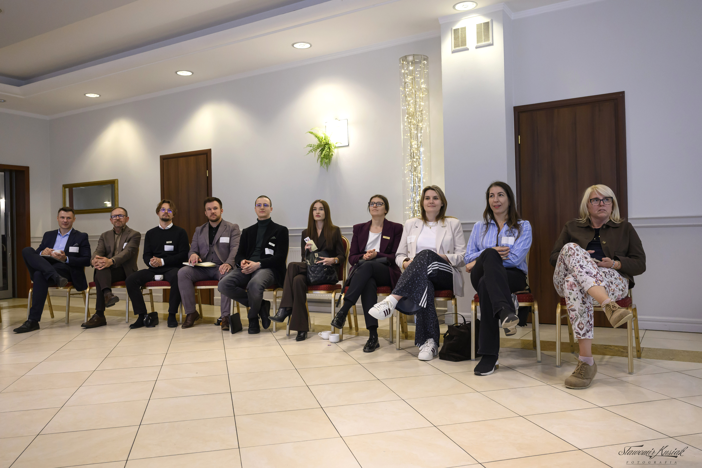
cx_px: 351
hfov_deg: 63.7
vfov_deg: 45.0
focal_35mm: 29
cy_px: 234
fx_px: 565
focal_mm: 29
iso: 4000
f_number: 5
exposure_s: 1/125
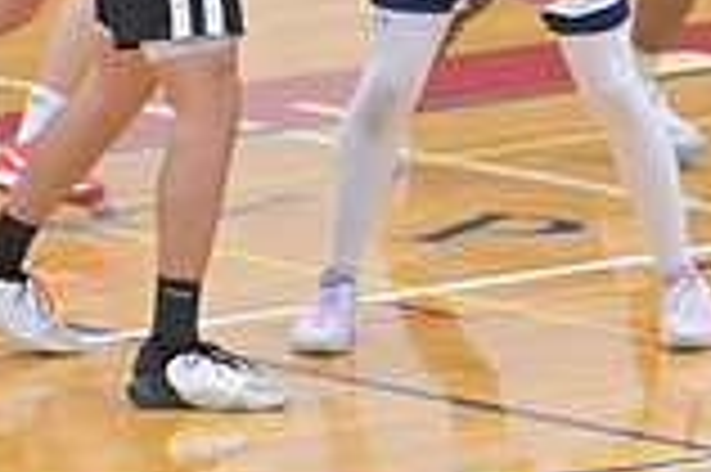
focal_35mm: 659
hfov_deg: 3.1
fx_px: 13002
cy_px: 45
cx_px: 904
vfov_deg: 2.1
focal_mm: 180
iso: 6400
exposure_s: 1/800
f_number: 4
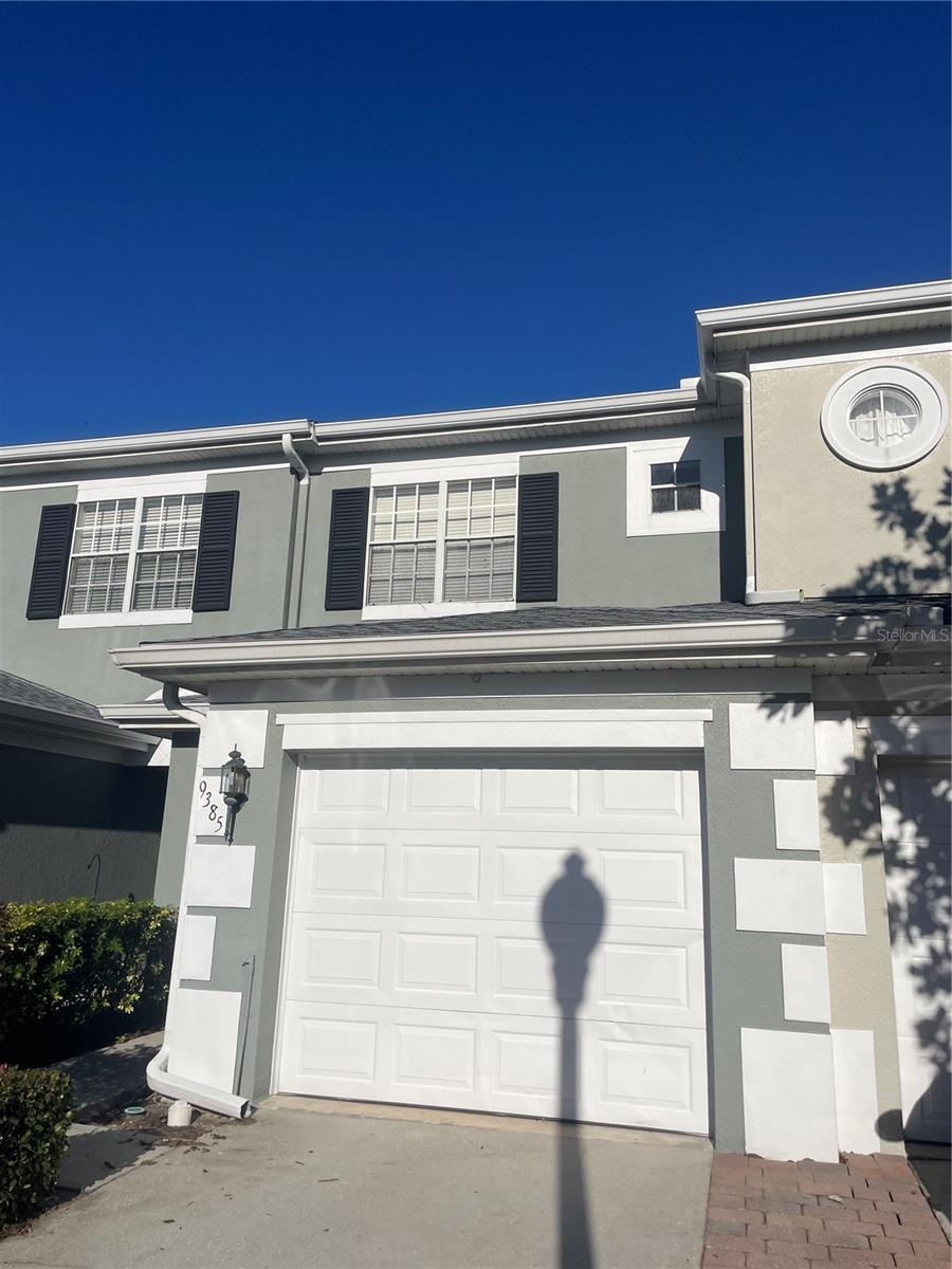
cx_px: 476
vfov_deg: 67.3
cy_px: 634
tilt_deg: +14.5
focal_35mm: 26
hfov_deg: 53.1
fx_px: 953
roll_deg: -1.8
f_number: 1.6
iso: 32
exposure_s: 1/13333
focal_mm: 4.2
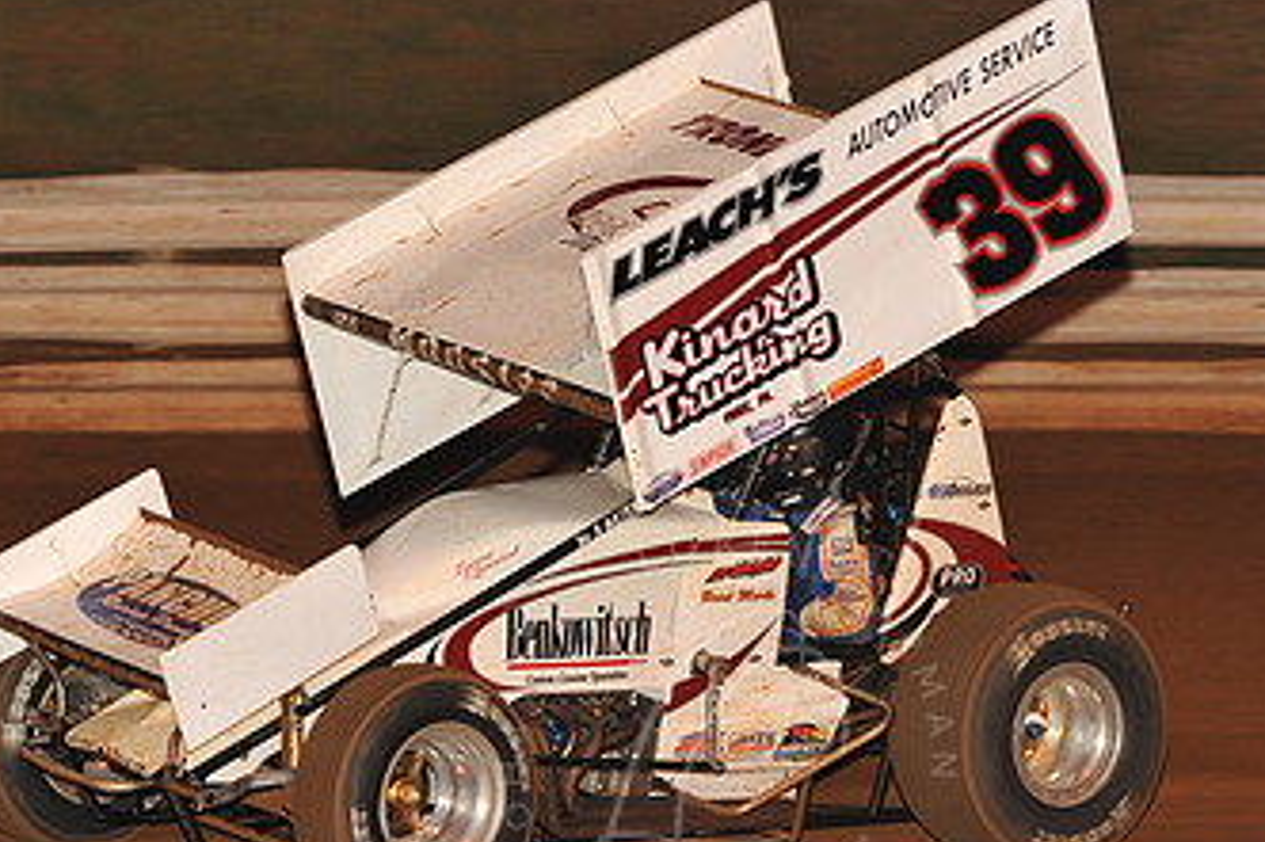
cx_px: 724
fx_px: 8288
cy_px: 408
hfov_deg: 8.7
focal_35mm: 236
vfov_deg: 5.8
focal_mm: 135
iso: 800
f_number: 6.3
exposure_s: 1/250
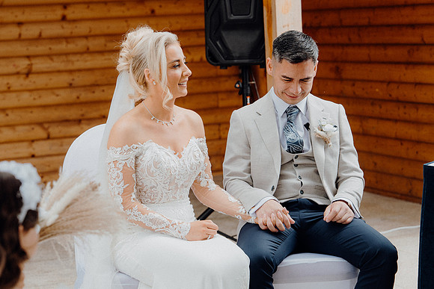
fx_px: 1266
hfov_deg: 19.5
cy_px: 144
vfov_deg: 13.0
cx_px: 217
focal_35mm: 105
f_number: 3.5
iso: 125
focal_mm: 70
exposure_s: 1/250
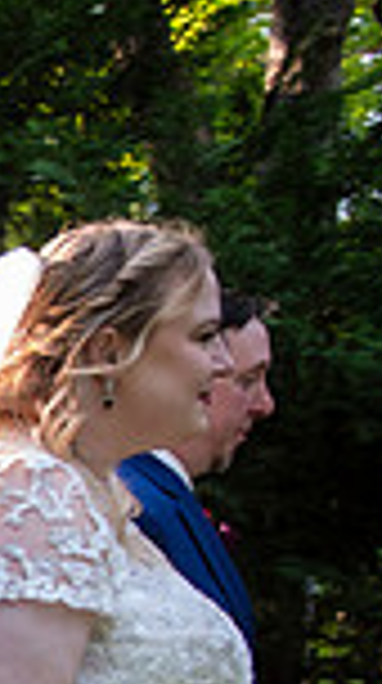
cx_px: -840
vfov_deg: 21.1
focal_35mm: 96
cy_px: 763
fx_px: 1736
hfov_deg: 9.3
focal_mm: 24
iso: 400
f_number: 2.8
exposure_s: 1/200
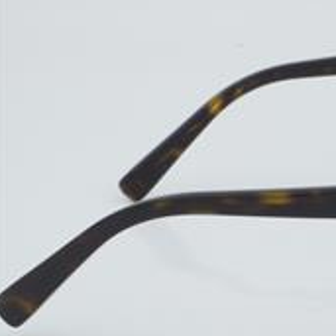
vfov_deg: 11.7
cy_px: 193
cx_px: 385
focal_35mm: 149
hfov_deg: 11.5
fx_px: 1636
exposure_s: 1/3
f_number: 32
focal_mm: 50
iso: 100
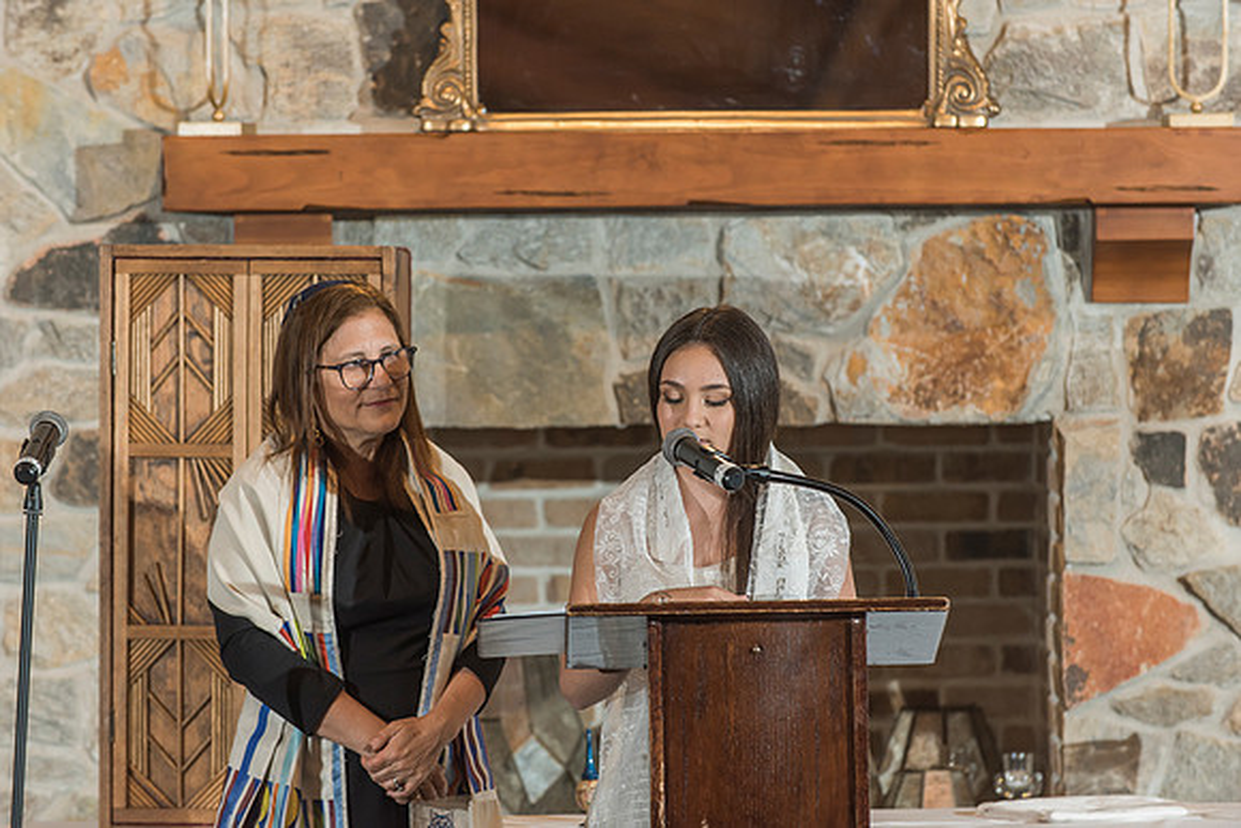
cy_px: 401
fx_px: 7115
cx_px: 640
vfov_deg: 6.7
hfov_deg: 10.0
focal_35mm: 206
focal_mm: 200
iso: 800
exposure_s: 1/125
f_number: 4
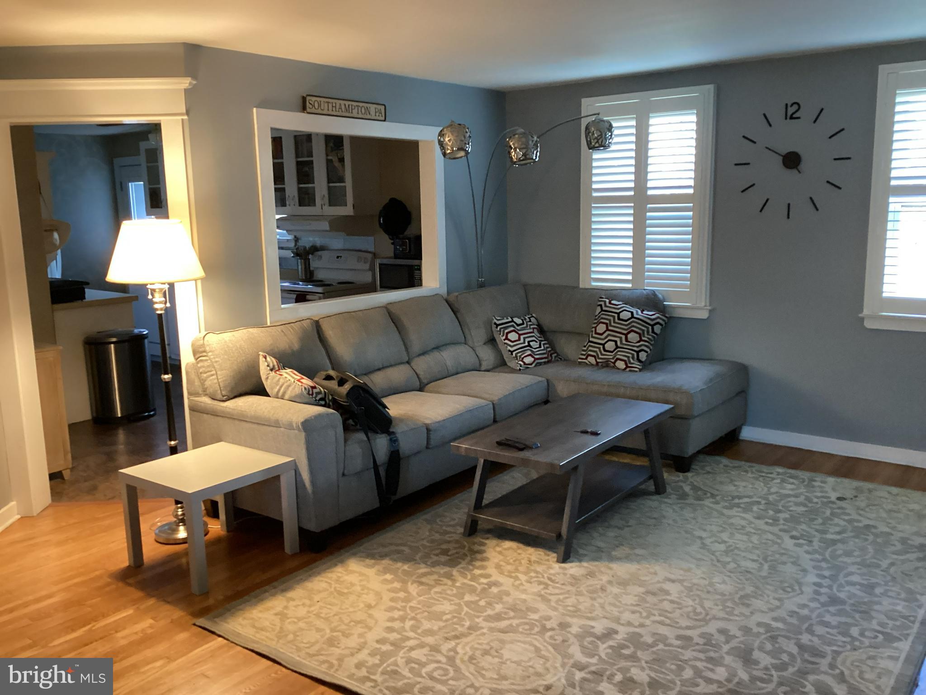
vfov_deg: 45.4
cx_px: 463
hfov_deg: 58.4
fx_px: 829
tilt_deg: -11.3
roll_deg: +1.0
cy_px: 348
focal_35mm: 31
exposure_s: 1/30
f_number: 2.4
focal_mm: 3.3
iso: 500
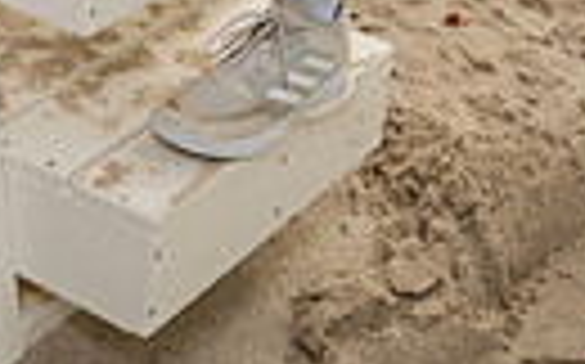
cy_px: -616
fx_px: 1912
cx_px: 315
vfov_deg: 9.3
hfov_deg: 17.4
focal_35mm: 120
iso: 125
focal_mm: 34
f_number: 8
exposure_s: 1/250
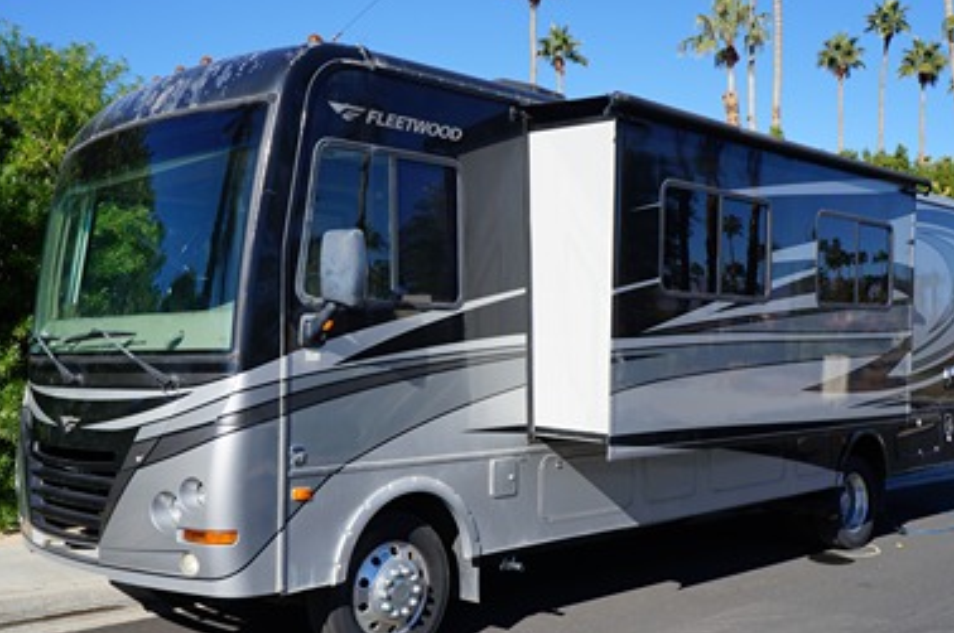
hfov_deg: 52.5
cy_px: 325
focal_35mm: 37
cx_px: 474
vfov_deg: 36.3
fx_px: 967
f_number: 13
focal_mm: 23
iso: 200
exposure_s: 1/250
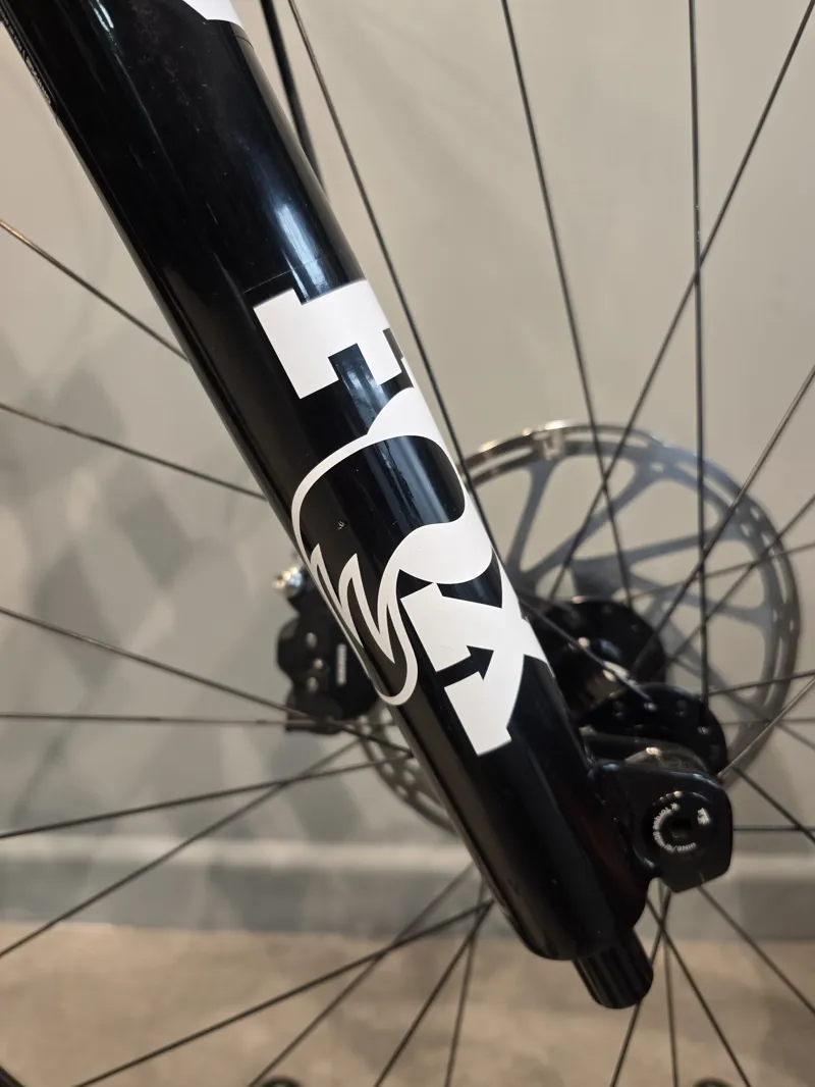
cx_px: 408
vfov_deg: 73.9
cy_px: 544
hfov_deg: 58.9
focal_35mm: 23
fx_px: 722
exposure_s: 1/50
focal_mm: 6.3
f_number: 1.7
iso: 125
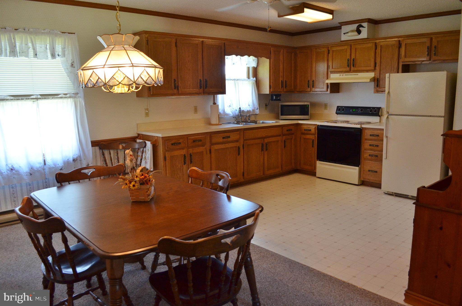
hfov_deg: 67.5
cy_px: 153
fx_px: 346
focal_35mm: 27
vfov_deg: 47.7
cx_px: 231
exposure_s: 1/100
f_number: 5
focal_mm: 18
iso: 1000
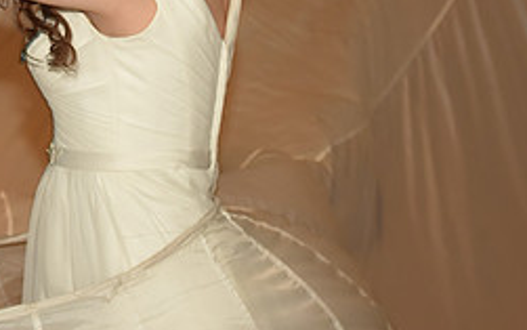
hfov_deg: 14.1
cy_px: -37
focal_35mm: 146
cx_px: -25
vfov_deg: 8.9
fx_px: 2097
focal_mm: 62
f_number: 5.6
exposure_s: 1/125
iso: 1600
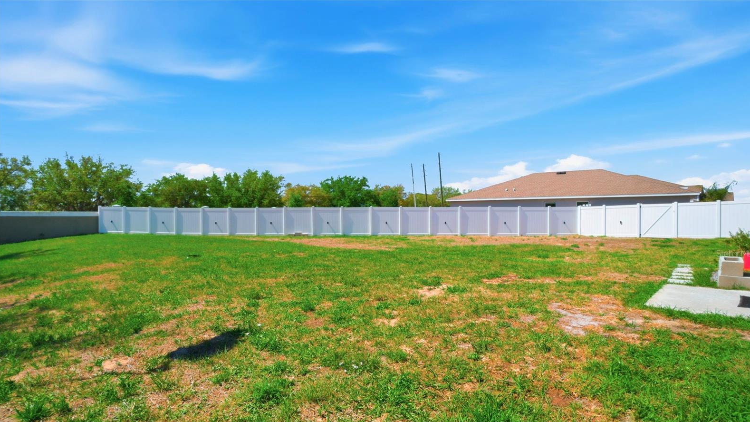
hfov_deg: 94.2
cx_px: 378
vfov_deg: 61.8
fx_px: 349
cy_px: 253
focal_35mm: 18
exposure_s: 1/100
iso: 100
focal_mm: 11
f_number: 16
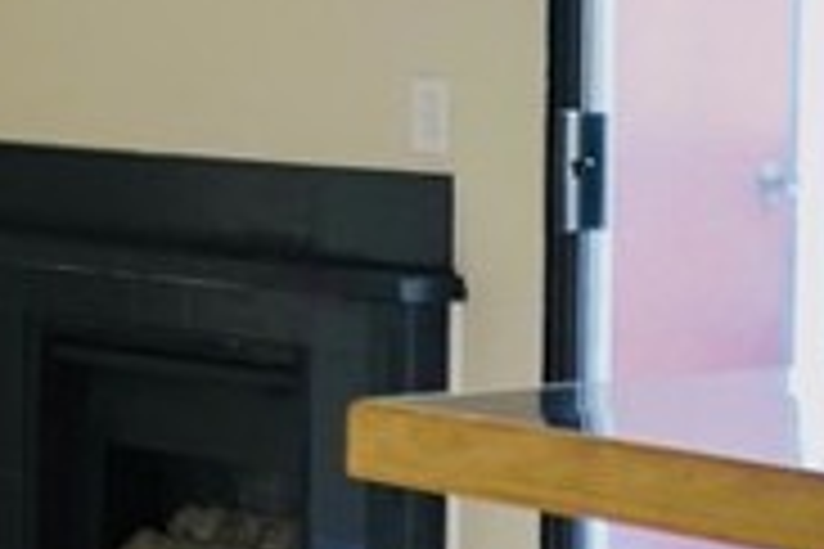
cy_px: -7
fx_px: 3593
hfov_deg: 12.2
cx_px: -590
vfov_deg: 8.7
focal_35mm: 157
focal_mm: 28
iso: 1600
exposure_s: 1/40
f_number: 3.5
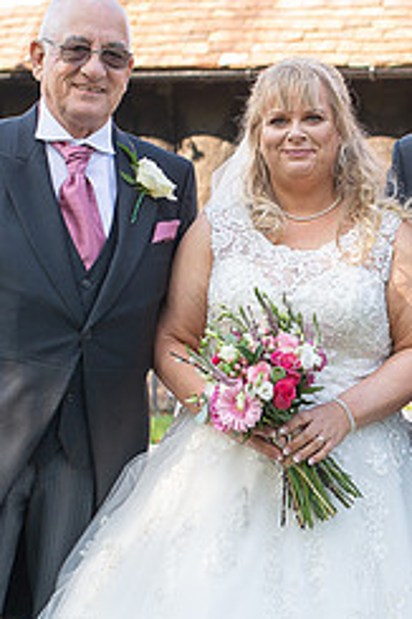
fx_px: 2028
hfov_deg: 11.5
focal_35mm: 118
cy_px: 386
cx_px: 395
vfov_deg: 17.3
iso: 100
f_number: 2.8
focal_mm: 35
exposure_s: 1/320
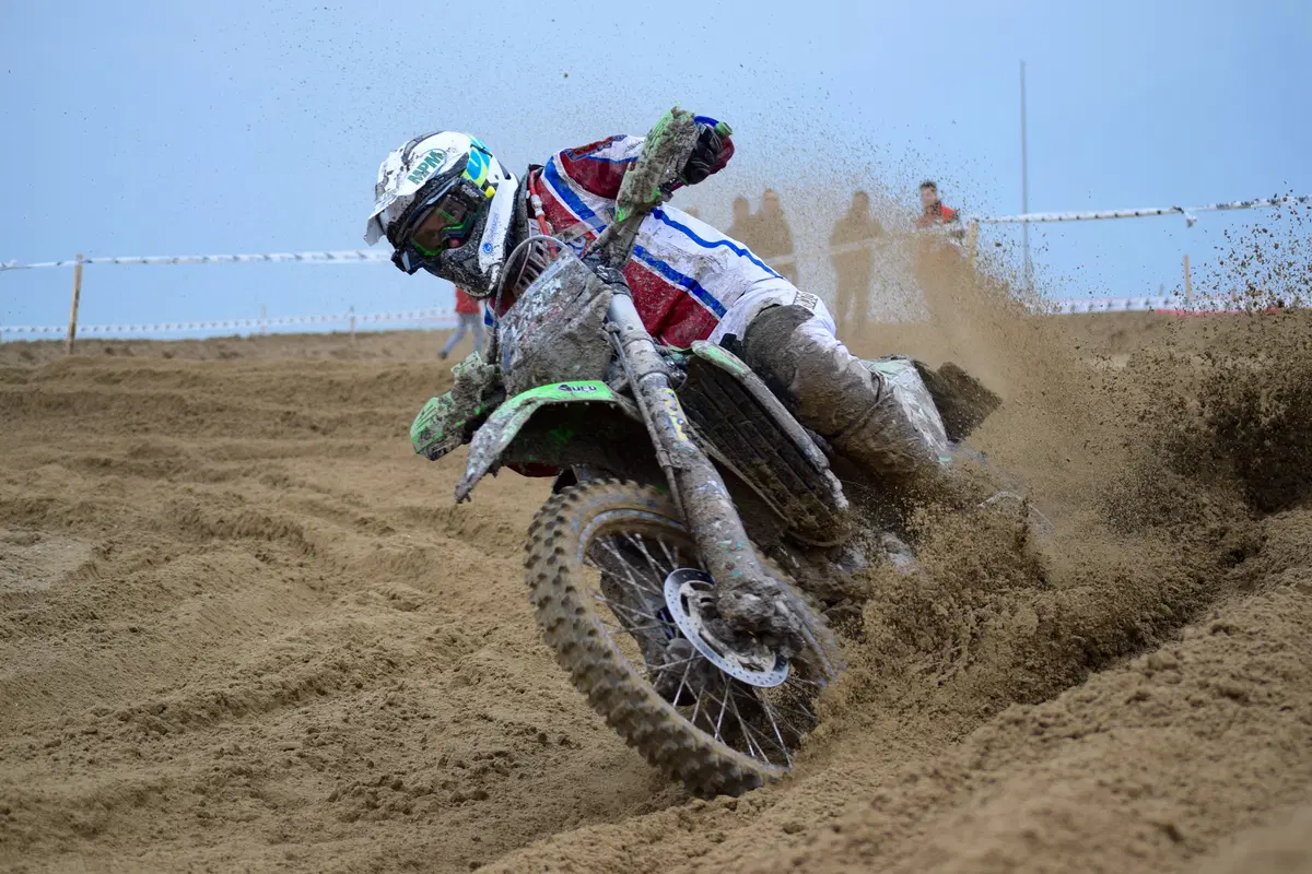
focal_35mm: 82
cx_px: 656
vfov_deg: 16.6
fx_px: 3006
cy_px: 437
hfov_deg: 24.6
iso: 400
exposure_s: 1/1250
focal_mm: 55
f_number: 5
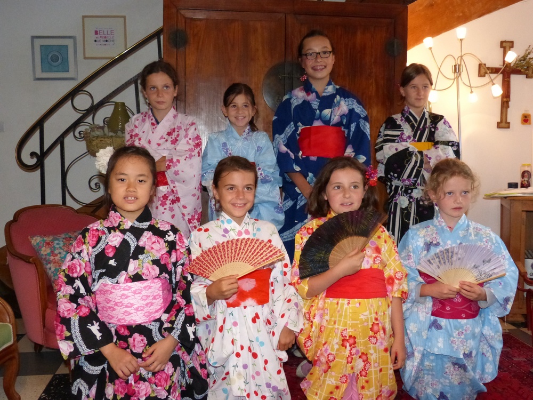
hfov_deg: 51.4
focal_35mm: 36
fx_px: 554
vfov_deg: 39.7
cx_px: 266
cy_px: 200
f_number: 3.1
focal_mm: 6.3
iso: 800
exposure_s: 1/60
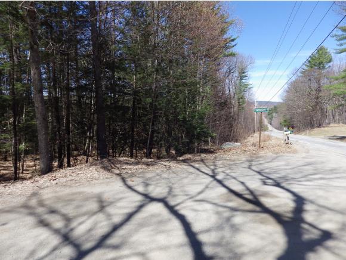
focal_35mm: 22
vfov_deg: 61.2
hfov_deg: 76.3
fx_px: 220
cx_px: 173
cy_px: 130
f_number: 3.1
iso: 100
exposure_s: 1/800
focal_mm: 4
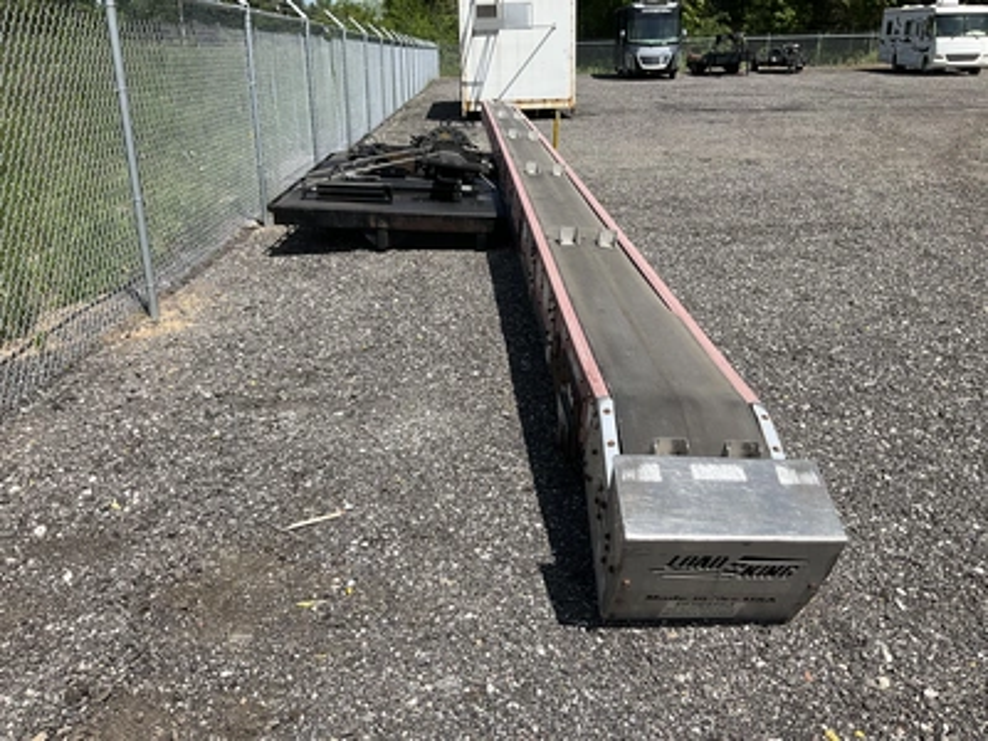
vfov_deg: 48.2
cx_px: 494
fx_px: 828
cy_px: 370
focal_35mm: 29
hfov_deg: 61.7
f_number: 1.8
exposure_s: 1/1912
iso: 25
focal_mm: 3
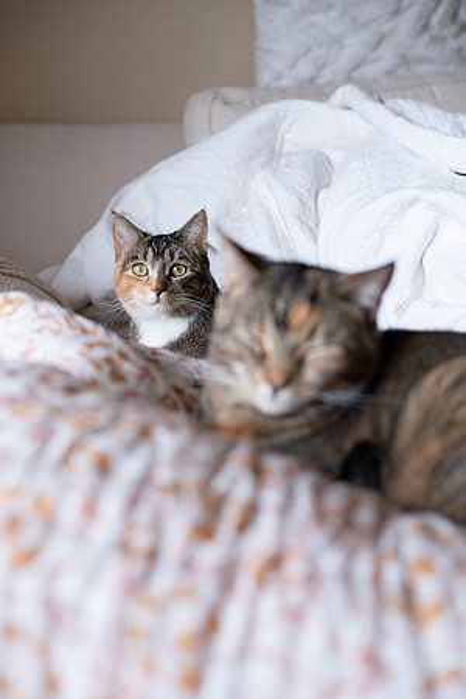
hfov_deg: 27.0
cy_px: 350
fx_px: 971
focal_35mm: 50
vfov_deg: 39.6
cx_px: 233
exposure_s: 1/200
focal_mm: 50
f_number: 3.2
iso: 800
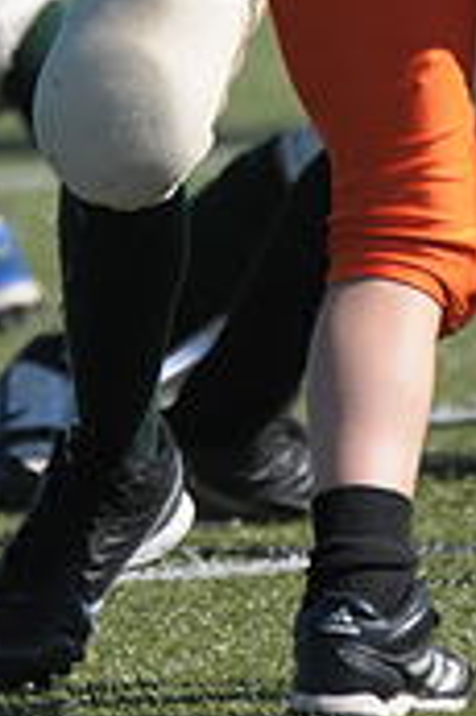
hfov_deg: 0.7
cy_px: -439
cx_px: 499
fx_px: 39922
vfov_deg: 1.0
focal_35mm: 2009
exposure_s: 1/3200
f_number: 4
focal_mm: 400
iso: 640
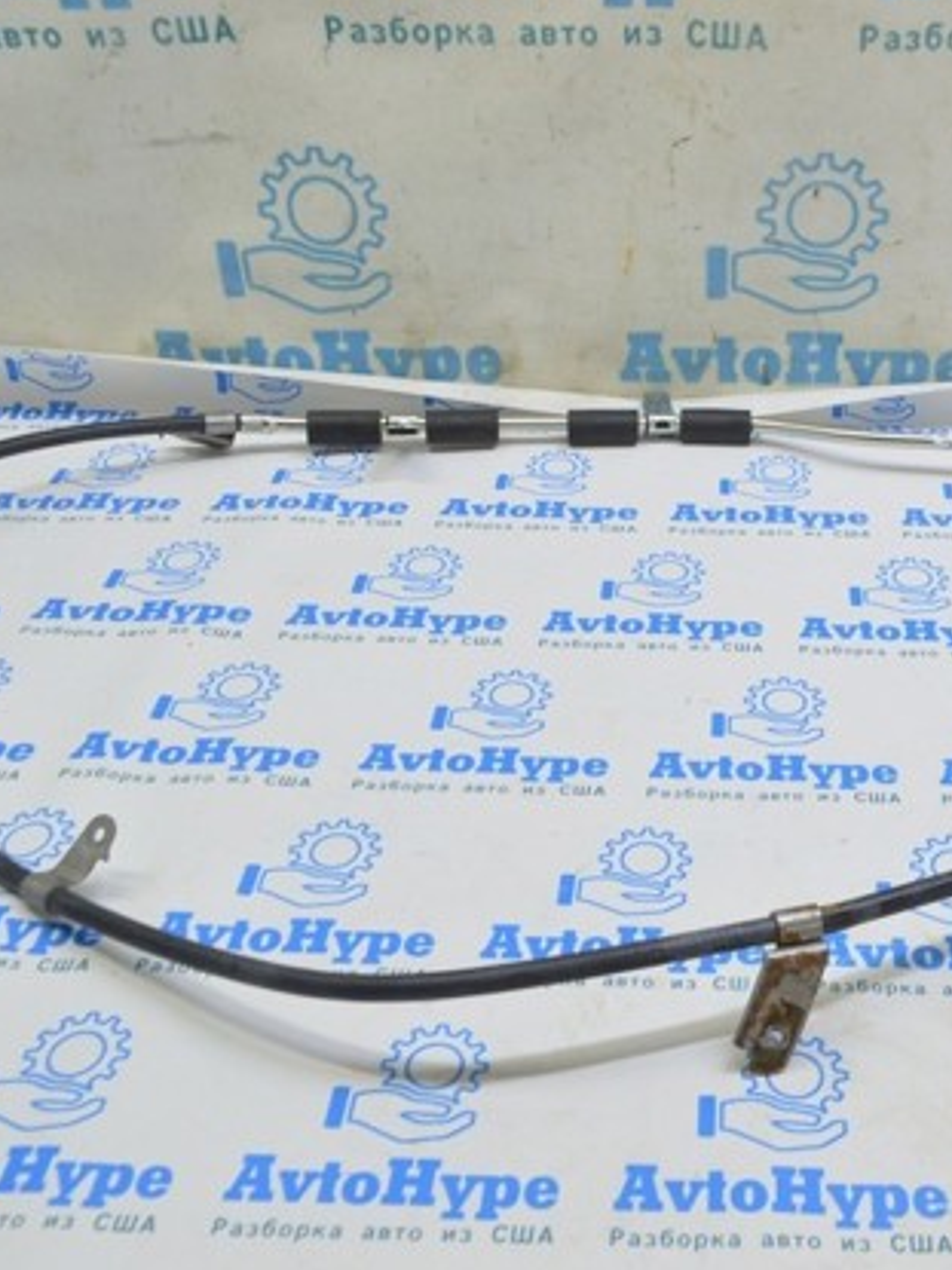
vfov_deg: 46.8
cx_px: 695
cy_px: 632
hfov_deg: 35.3
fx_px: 1468
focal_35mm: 40
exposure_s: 1/20
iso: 400
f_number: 5.6
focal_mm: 18
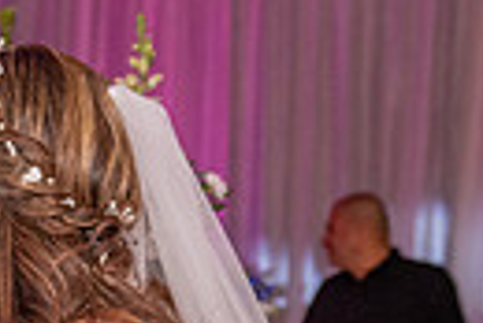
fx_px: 2162
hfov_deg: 11.3
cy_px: 581
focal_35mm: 161
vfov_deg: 8.2
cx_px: -546
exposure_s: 1/200
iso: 1600
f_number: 4.5
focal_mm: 36
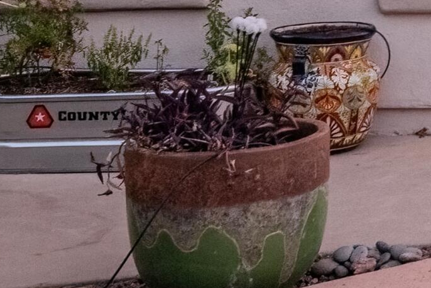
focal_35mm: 118
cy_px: -178
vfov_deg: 11.1
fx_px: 1413
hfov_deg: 15.3
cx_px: 742
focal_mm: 18
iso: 1600
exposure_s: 1/20
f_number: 13
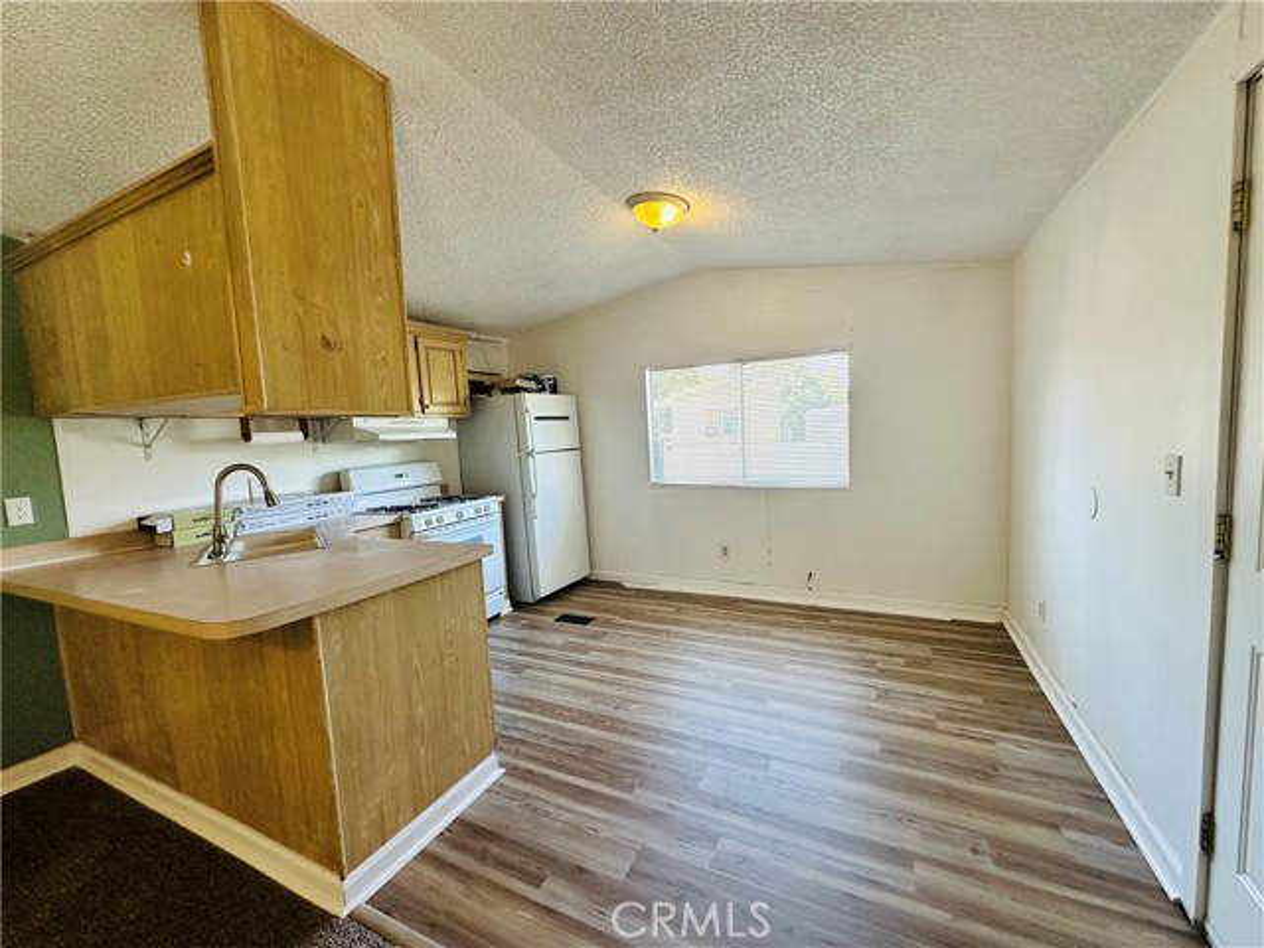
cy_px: 474
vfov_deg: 85.7
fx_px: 511
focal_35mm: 14
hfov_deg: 102.1
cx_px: 632
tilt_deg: -4.0
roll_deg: +2.5
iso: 160
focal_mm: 2.22
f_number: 2.2
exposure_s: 1/120
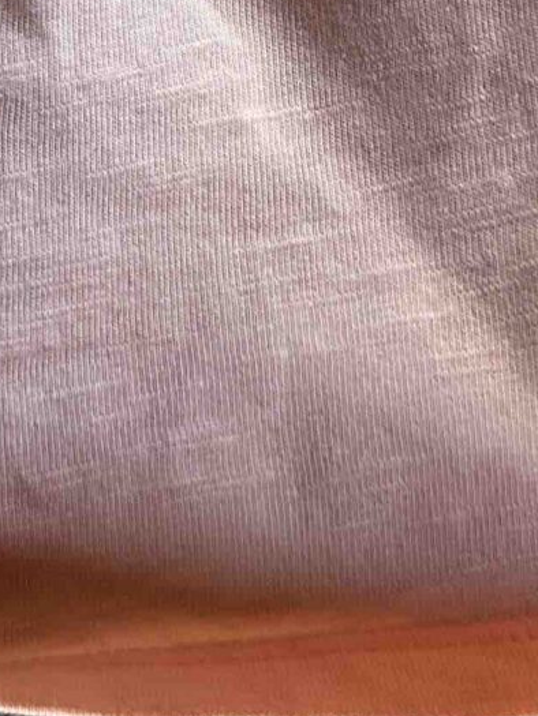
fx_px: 2424
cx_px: 25
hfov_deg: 12.5
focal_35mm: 117
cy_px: -370
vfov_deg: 15.5
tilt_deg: -81.4
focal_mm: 6.86
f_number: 1.78
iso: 125
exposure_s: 1/121
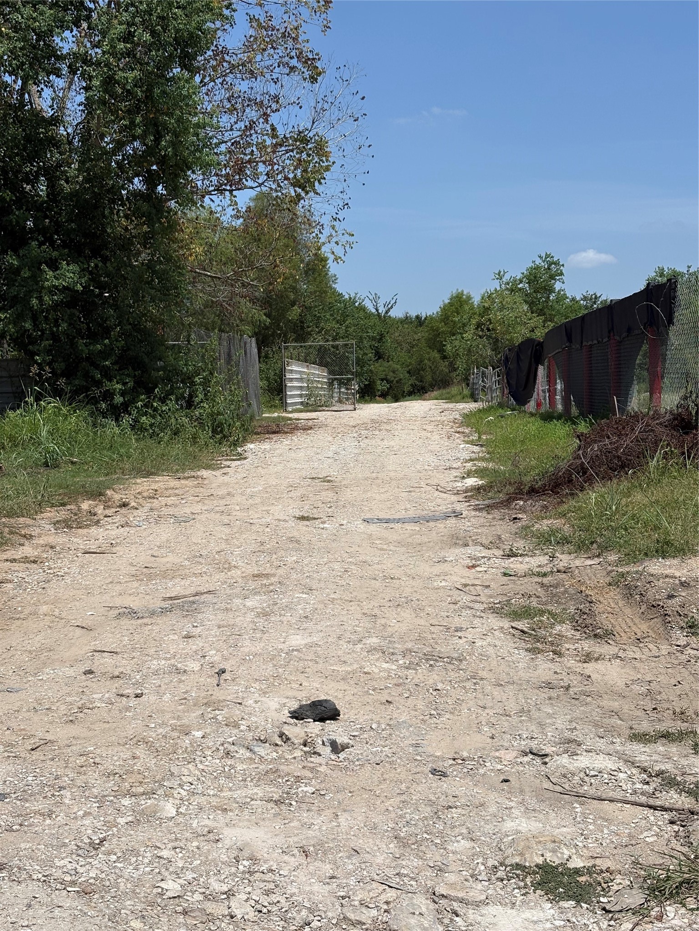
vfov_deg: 36.8
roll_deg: +1.0
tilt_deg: -2.3
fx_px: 1400
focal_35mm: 52
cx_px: 350
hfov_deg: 28.0
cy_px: 466
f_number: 1.6
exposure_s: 1/4630
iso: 25
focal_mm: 5.96
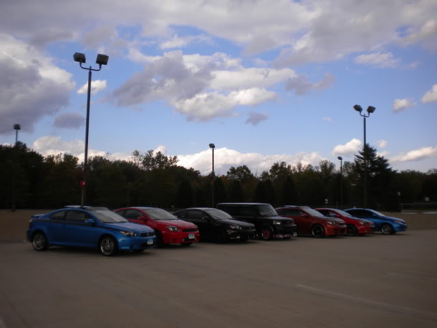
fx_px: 442
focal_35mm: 35
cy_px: 164
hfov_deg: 52.6
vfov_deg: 40.7
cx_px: 218
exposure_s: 1/587
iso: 80
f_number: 4.6
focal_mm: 6.3
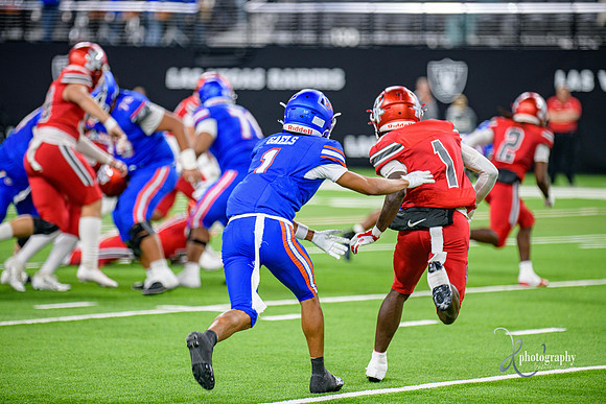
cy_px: 202
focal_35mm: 220
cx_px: 303
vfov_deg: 6.2
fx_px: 3704
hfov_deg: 9.4
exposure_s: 1/400
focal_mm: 220
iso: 1000
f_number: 2.8
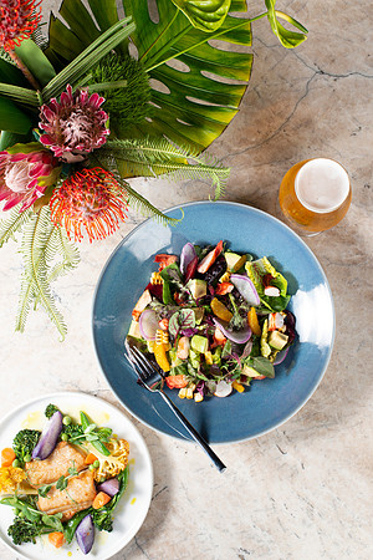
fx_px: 777
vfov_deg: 39.6
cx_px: 186
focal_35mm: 50
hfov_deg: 27.0
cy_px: 280
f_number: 8
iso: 200
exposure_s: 1/100
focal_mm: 50
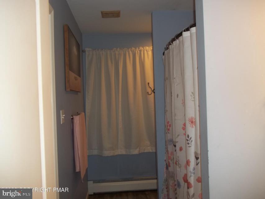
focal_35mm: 32
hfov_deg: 56.8
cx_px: 132
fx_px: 245
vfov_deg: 44.2
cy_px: 100
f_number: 2.9
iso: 64
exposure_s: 1/30
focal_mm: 5.7
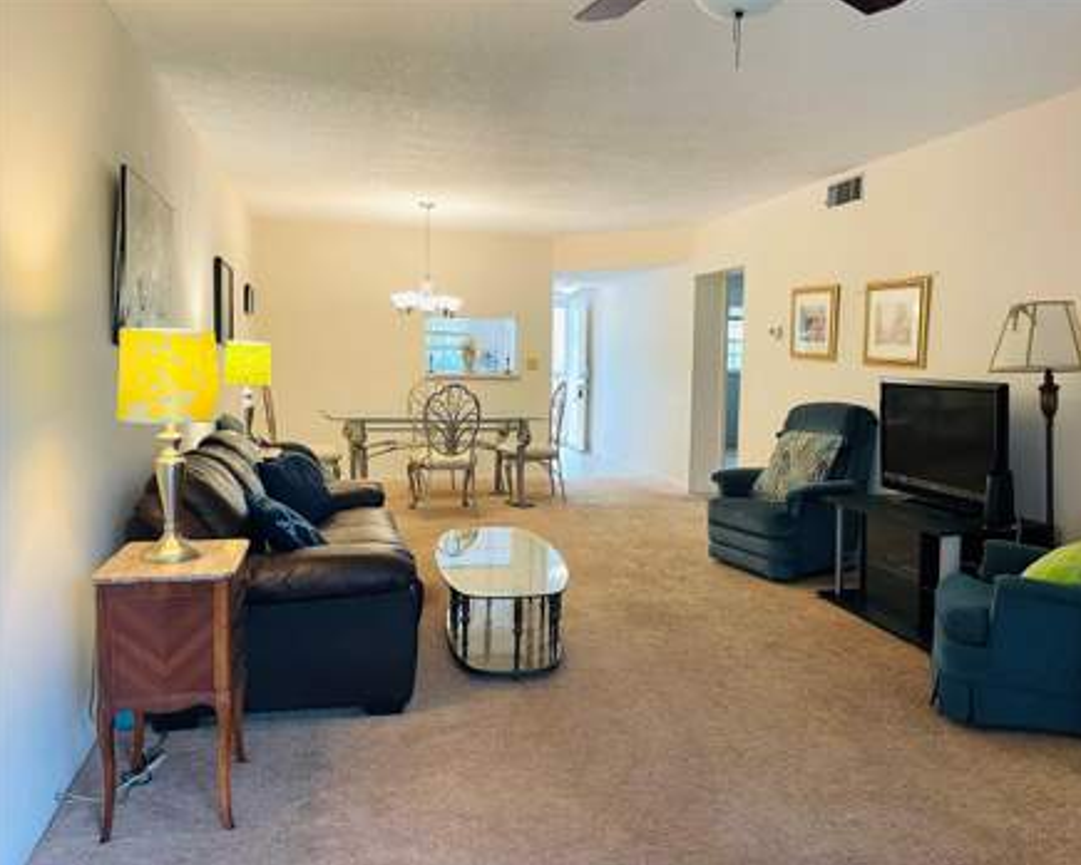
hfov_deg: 62.1
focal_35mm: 28
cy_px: 440
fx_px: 896
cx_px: 589
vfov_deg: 51.5
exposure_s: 1/60
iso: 160
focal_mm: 4.2
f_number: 1.6
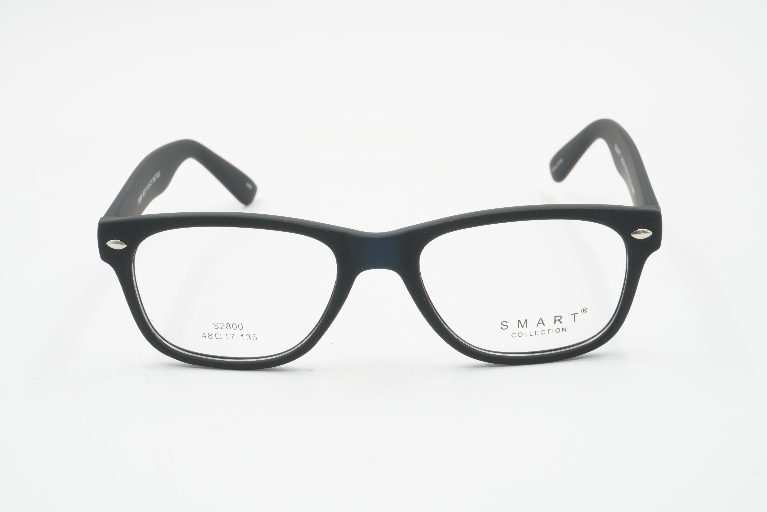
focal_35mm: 75
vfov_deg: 18.2
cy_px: 256
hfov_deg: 27.0
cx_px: 384
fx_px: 1599
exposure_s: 1/8
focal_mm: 50
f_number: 18
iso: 125
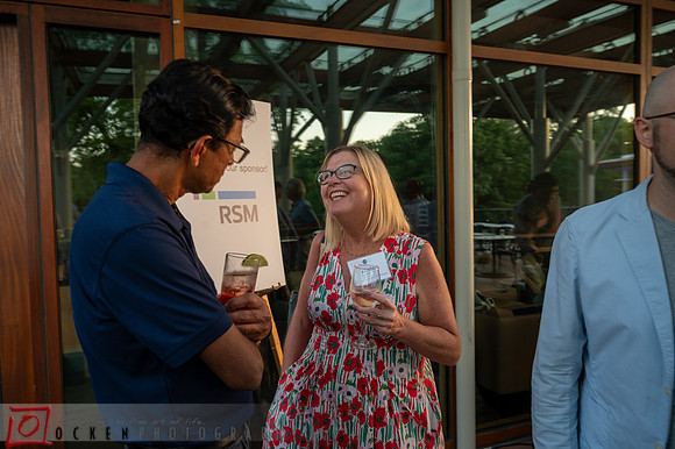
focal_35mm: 28
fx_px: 515
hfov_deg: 66.4
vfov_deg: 47.1
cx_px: 338
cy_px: 224
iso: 400
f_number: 5
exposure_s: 1/20
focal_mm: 27.5
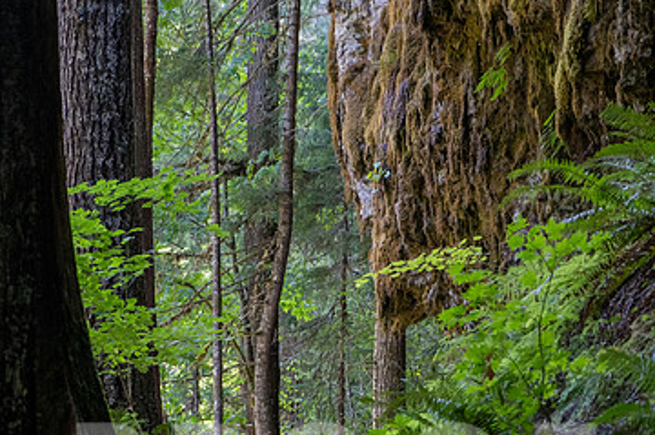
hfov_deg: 16.9
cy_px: 268
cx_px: 337
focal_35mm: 121
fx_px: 2199
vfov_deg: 11.3
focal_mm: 50
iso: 1250
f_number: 2.8
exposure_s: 1/400
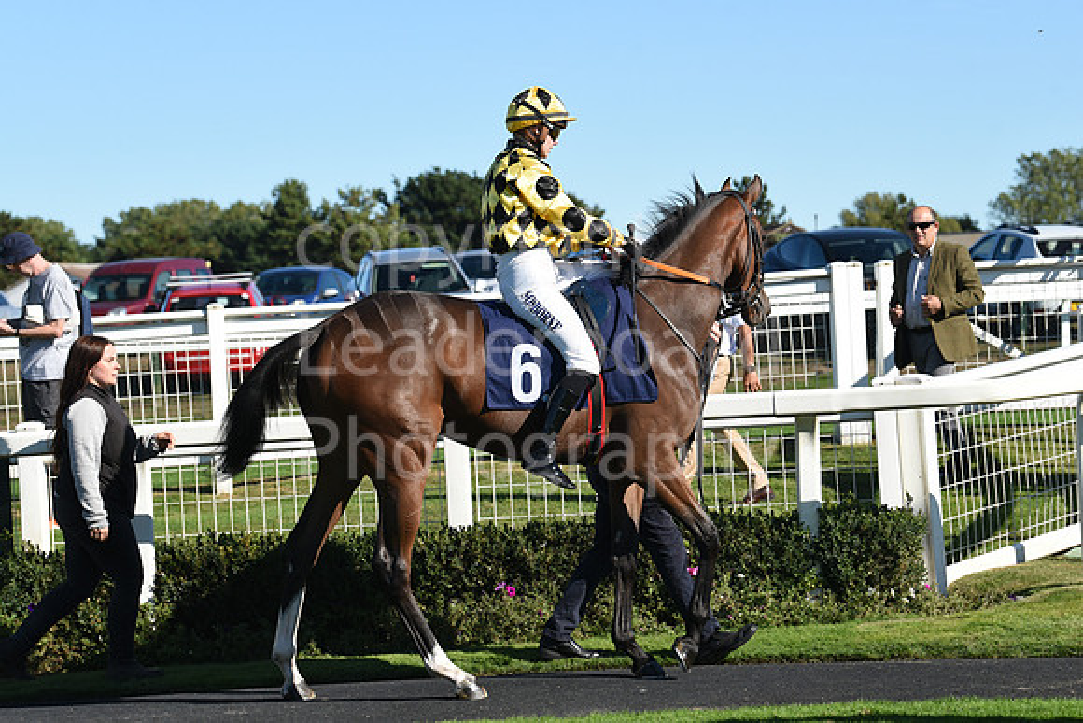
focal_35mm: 116
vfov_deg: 11.8
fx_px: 3490
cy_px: 362
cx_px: 542
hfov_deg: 17.6
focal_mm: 116
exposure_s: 1/1600
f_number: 6.3
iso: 400
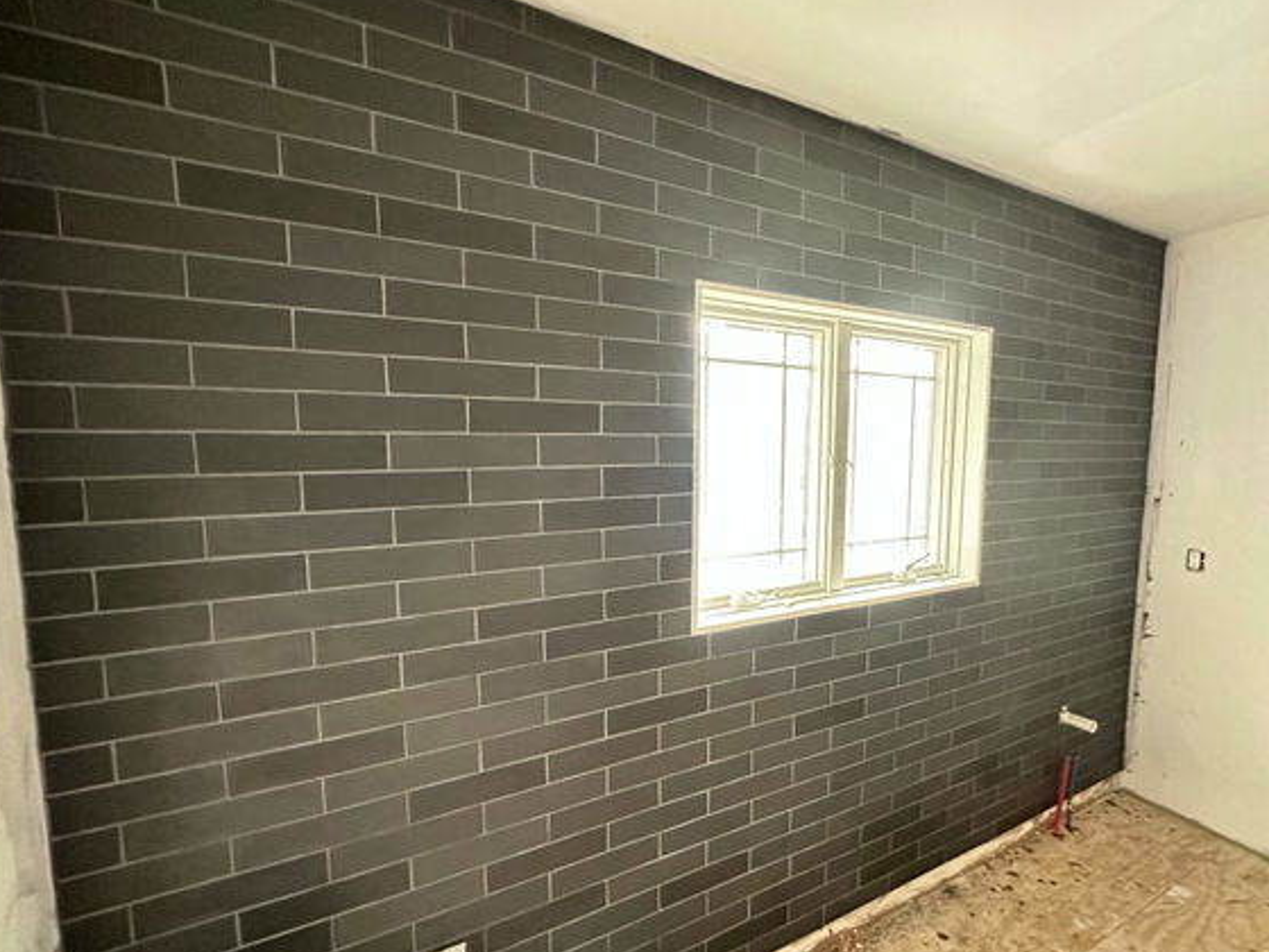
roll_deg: +0.4
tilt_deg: -5.4
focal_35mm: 15
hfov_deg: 98.2
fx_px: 550
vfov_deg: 81.7
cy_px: 499
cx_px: 646
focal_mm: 2.22
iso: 1000
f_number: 2.2
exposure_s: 1/60
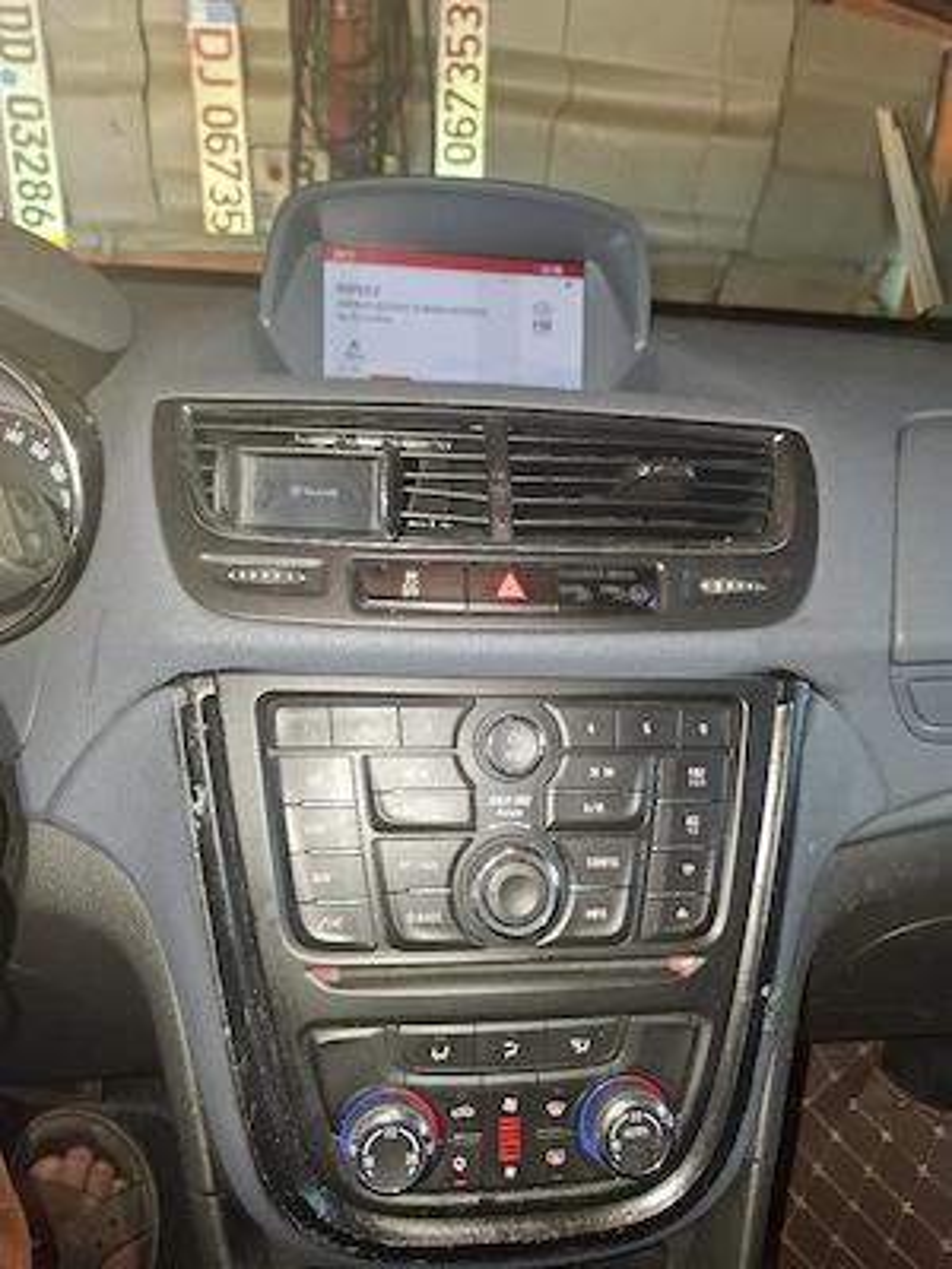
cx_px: 476
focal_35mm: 23
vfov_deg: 73.9
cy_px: 634
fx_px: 843
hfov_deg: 58.9
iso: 250
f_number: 1.8
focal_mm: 5.54
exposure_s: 1/50
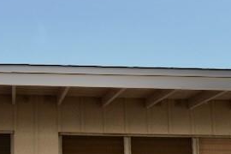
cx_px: 3
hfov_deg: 27.0
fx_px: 456
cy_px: 282
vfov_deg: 16.1
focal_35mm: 71
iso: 400
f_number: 9
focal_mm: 10
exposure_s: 1/125
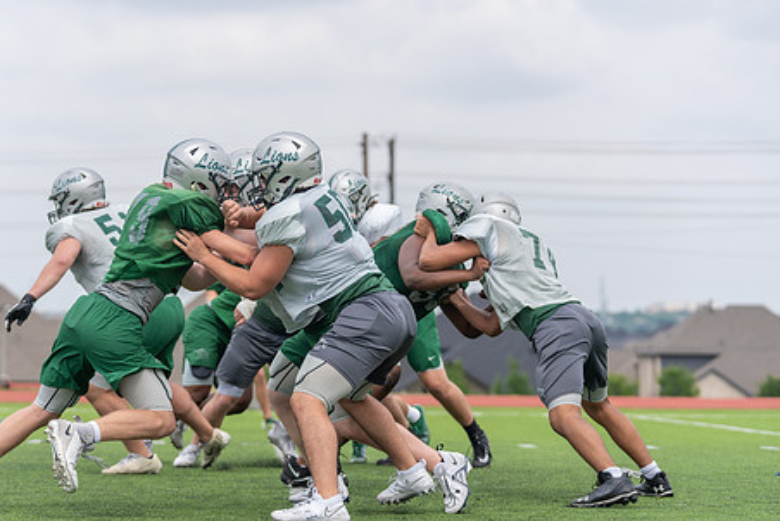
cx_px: 321
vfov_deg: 9.5
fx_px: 3144
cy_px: 286
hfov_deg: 14.1
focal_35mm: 145
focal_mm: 113
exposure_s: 1/1250
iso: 160
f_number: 3.5
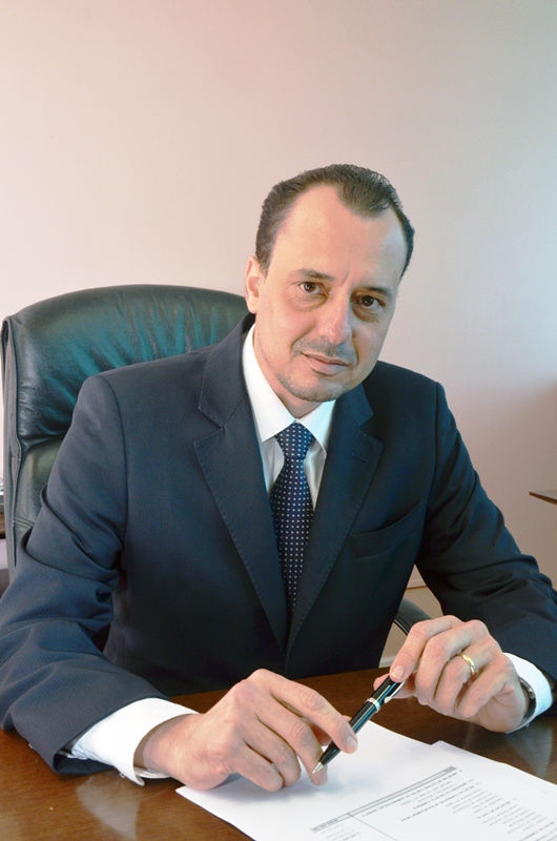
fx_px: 909
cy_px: 420
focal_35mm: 39
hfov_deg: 34.1
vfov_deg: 49.6
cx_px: 278
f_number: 10
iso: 800
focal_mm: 26
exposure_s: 1/50
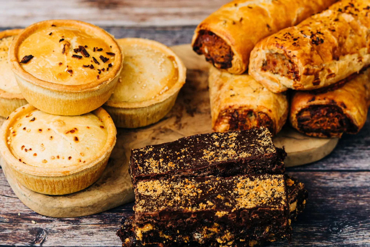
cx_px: 209
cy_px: 124
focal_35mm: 129
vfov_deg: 10.7
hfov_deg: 15.9
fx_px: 1322
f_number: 4
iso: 200
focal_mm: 90
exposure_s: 1/60
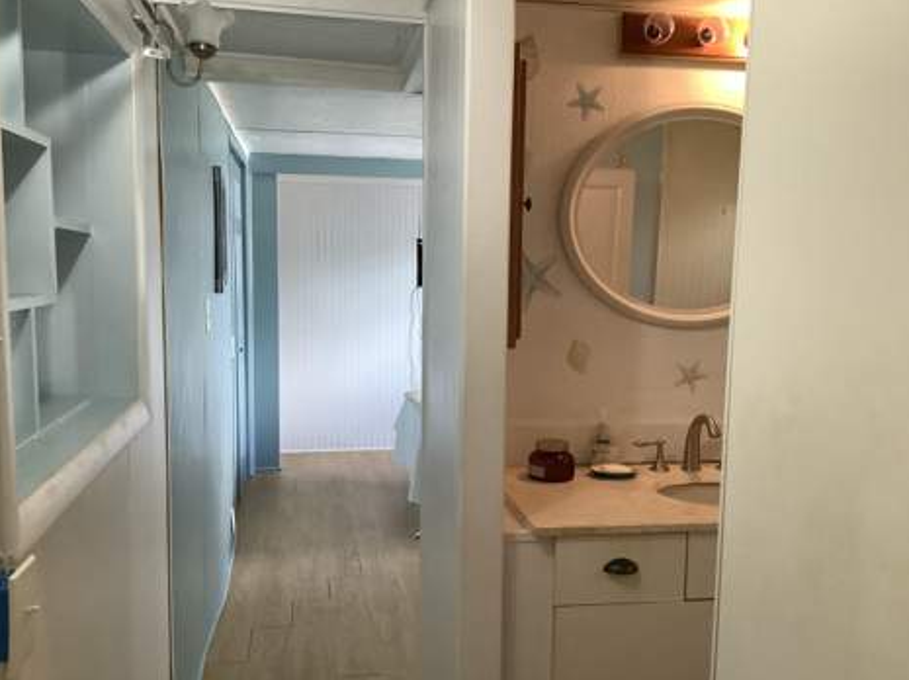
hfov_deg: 56.9
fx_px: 840
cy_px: 347
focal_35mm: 32
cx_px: 454
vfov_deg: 44.1
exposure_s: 1/60
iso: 160
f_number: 2.4
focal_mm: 3.3
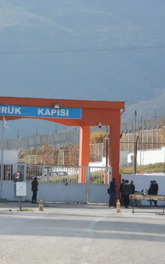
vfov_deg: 4.6
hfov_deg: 2.9
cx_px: 4
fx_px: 3264
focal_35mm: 454
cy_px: 132
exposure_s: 1/400
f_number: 4.5
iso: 100
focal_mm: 57.5
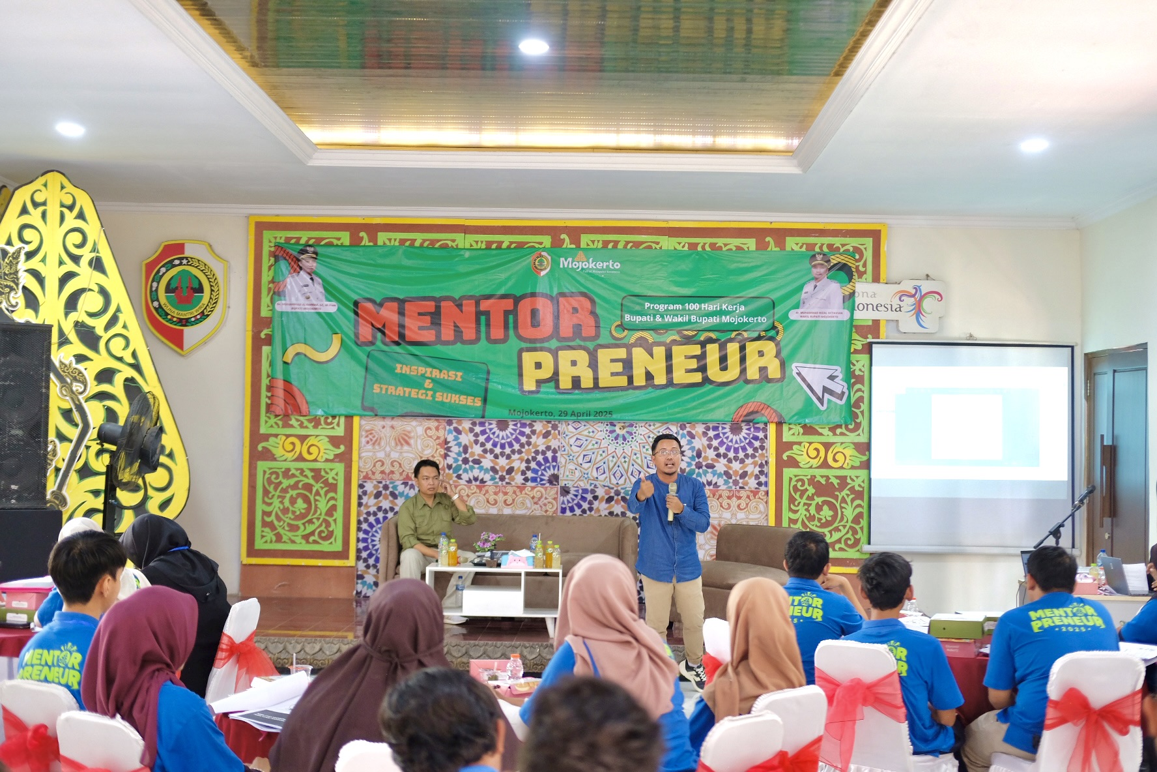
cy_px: 386
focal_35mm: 53
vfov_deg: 25.5
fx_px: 1703
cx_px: 578
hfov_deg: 37.5
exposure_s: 1/60
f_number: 2
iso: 1000
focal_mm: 35
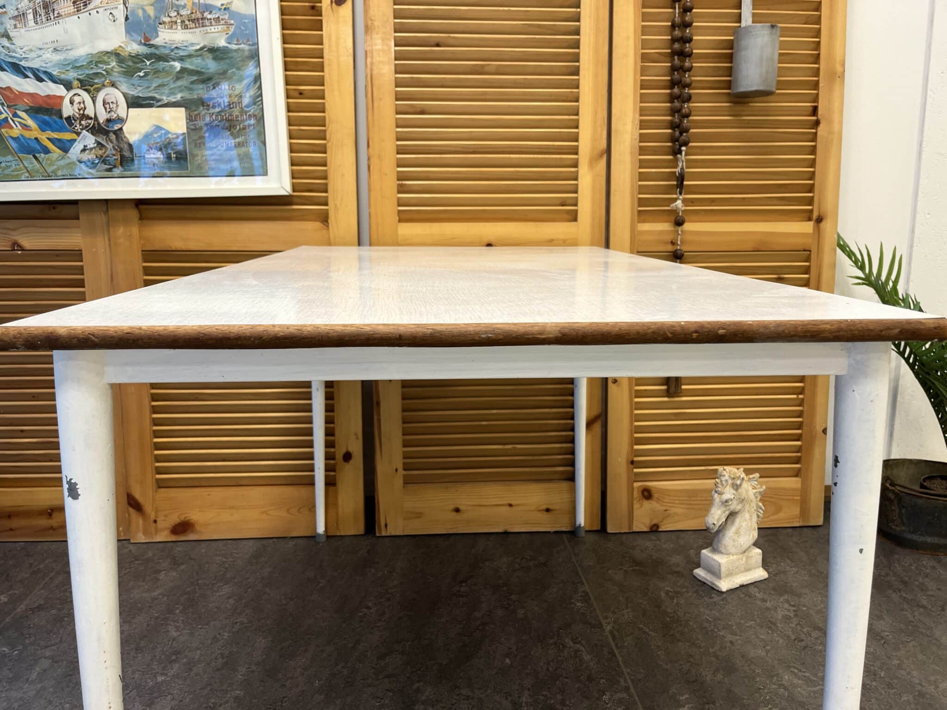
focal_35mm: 26
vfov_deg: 53.1
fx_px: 711
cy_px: 355
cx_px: 474
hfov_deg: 67.3
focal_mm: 5.1
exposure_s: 1/50
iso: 80
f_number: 1.6
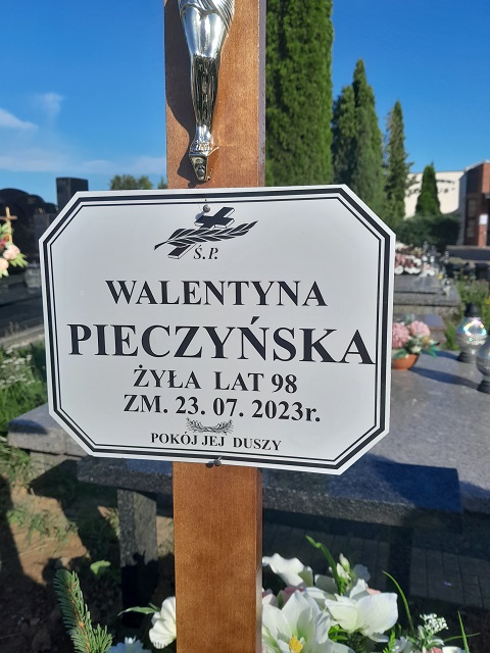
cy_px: 326
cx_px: 245
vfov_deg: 65.3
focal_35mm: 27
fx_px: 510
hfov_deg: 51.4
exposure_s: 1/873
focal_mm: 4
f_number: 1.8
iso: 40
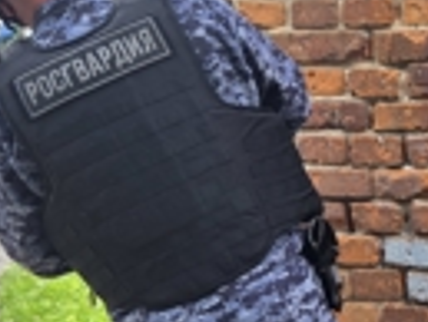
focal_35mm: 119
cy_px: 216
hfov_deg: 15.1
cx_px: 669
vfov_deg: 12.5
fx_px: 1473
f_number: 1.8
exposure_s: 1/226
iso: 25
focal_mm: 5.4
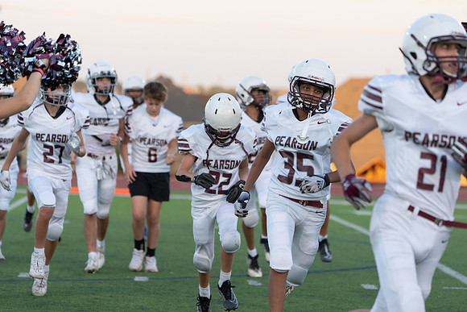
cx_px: 234
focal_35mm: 235
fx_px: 3049
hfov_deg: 8.8
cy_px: 156
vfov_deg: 5.9
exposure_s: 1/1000
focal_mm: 235
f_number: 5.6
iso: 1600
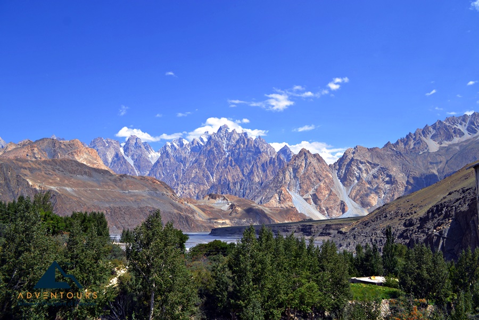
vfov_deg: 43.6
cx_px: 240
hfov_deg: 61.9
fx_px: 399
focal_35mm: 30
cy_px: 160
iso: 100
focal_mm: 20
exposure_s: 1/250
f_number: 8
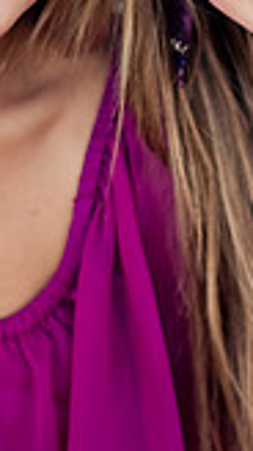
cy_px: 16
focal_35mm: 314
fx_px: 3753
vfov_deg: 6.9
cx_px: 157
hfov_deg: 3.9
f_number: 2.2
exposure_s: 1/250
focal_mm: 85
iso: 250
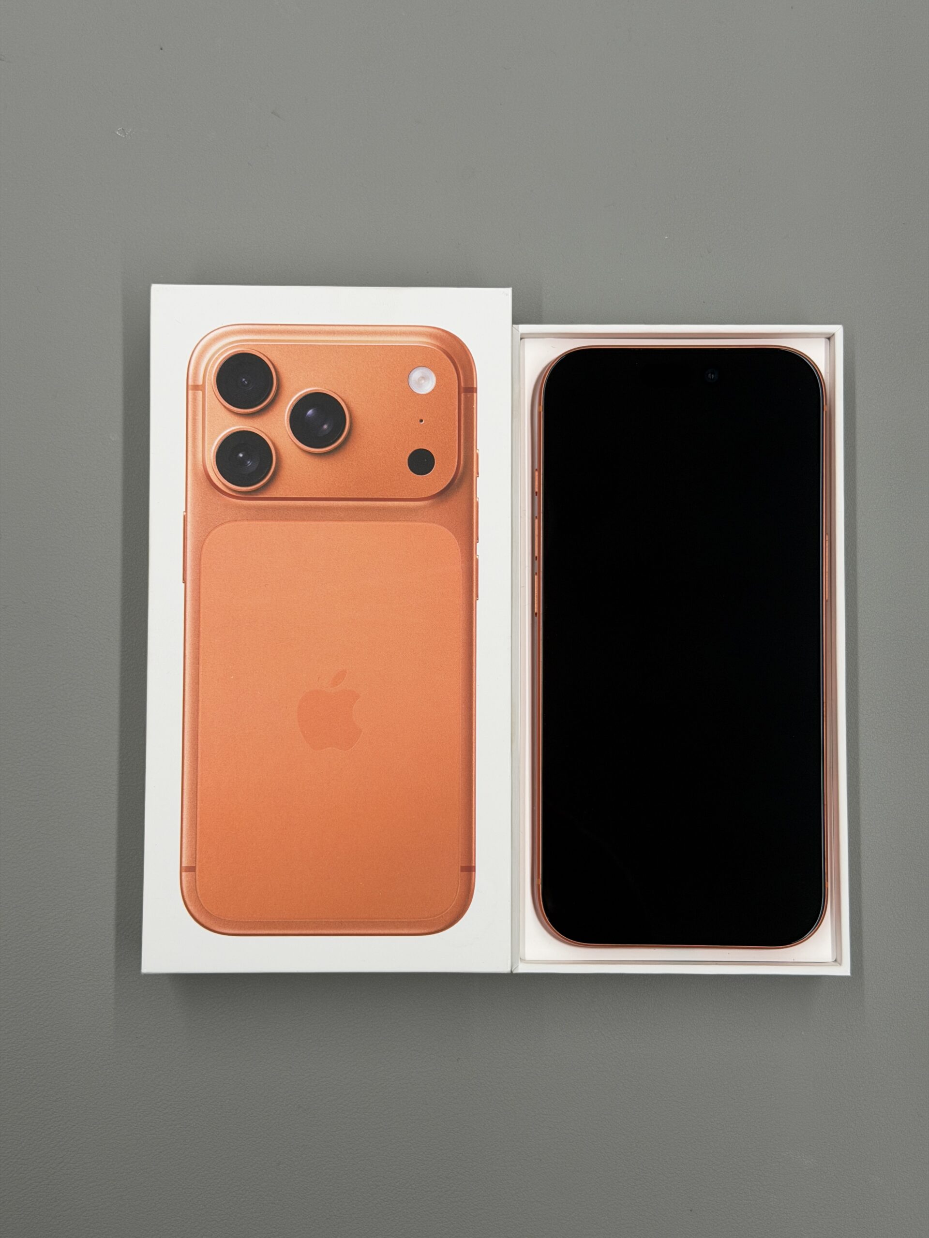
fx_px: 1718
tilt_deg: -86.2
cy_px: 619
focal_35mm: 48
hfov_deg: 30.3
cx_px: 464
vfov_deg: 39.7
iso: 80
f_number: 1.78
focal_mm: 6.76
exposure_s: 1/121
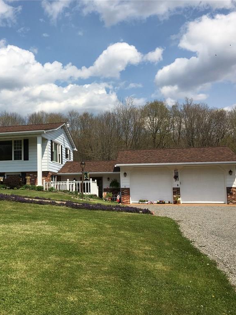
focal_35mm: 39
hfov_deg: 35.8
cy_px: 159
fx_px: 354
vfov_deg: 47.9
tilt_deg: +4.7
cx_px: 52
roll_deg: +0.6
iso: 25
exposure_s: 1/2404
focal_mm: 4.15
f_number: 2.2
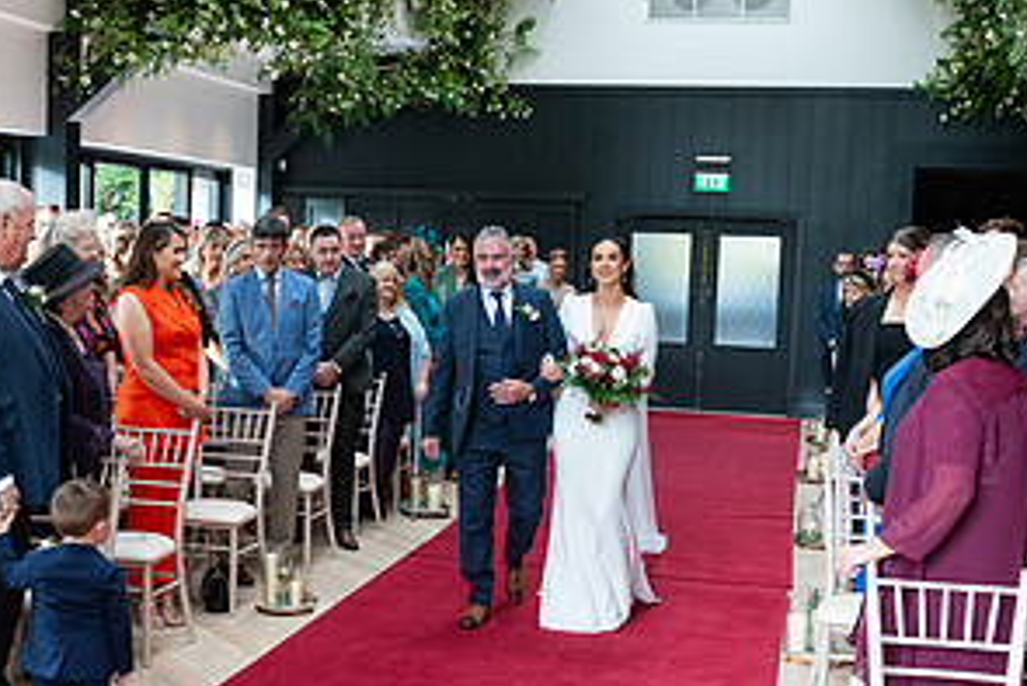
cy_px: 392
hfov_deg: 36.1
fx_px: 1570
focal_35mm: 55
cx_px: 404
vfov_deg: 24.6
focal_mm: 28
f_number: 3.5
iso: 640
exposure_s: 1/160
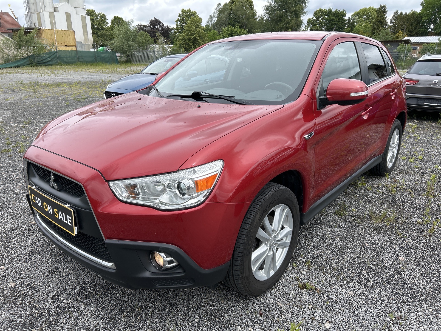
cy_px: 166
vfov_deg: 53.1
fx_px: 331
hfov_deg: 67.3
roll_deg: +1.3
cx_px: 220
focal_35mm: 26
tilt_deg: -18.3
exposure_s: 1/1724
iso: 50
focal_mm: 5.7
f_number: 1.5
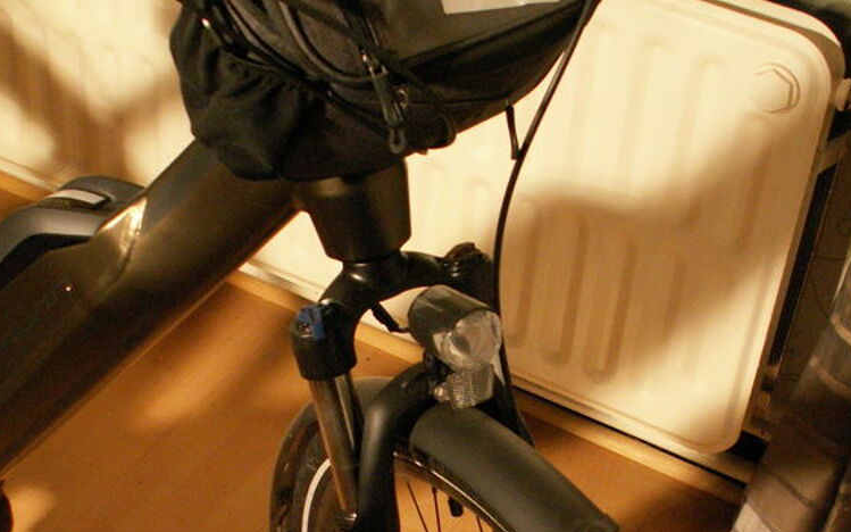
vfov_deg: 19.4
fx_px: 1531
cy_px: 448
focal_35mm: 66
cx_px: 394
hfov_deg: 31.1
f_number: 2.8
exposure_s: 1/25
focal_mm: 5.86
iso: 160
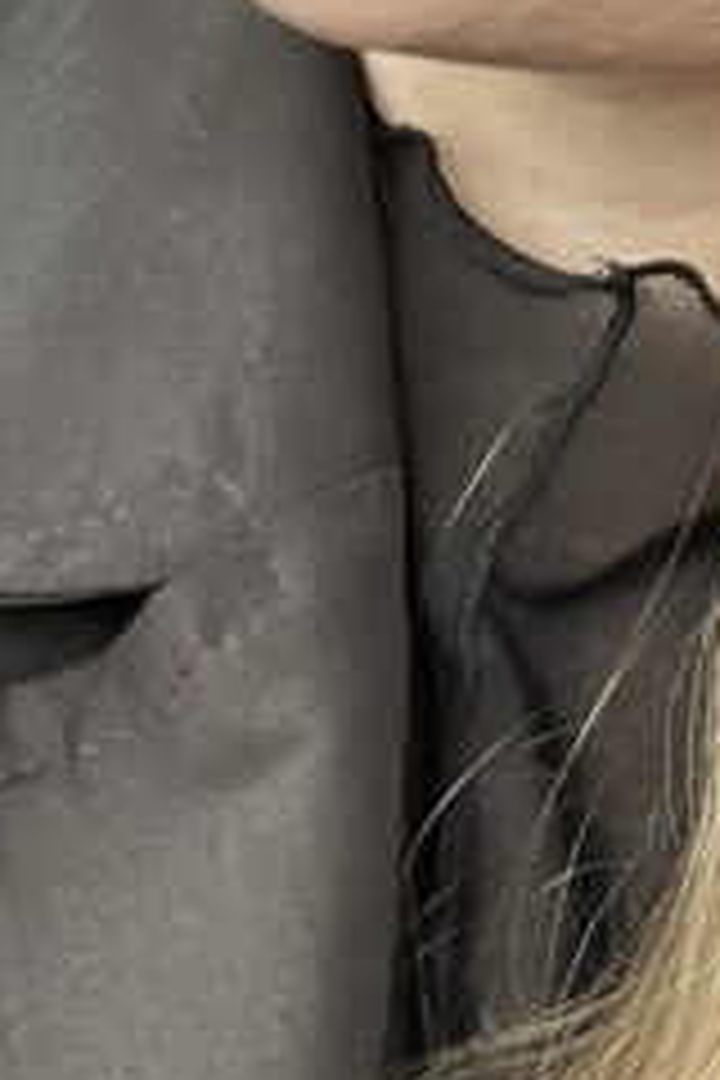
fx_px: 3990
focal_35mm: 133
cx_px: 711
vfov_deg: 14.9
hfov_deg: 10.2
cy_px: -230
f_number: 2.2
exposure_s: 1/60
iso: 320
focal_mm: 2.71
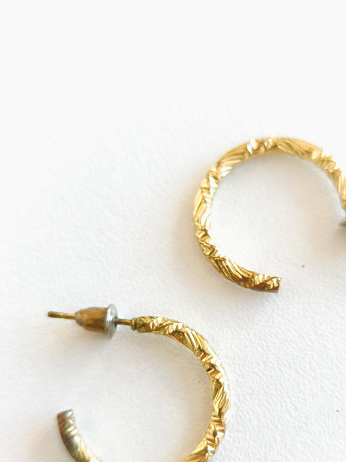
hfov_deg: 33.3
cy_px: 293
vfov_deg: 43.5
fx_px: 573
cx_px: 227
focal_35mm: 43
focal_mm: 6.14
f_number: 1.65
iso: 50
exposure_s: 1/10
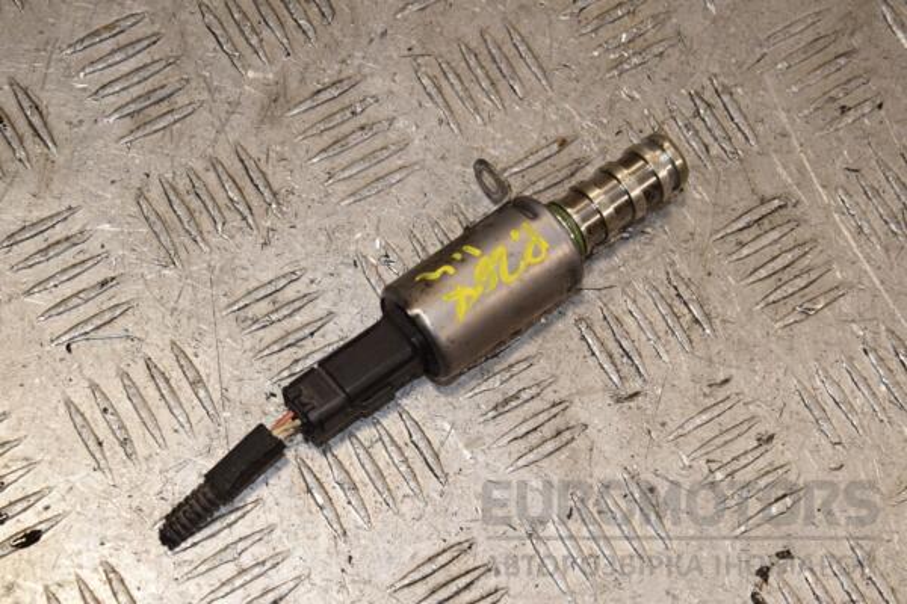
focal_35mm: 87
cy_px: 302
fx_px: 2192
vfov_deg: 15.7
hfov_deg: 23.4
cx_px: 454
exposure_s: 1/200
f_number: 10
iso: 800
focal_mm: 58
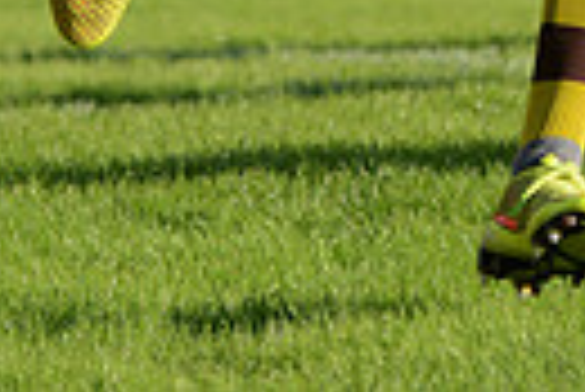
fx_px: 10493
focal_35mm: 645
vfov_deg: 2.1
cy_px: -475
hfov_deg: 3.2
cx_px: 500
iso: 500
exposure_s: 1/1600
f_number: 4
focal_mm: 145
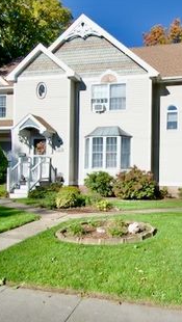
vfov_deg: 68.2
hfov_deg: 41.0
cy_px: 163
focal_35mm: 28
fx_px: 238
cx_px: 128
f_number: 8
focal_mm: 11
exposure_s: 1/250
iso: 100
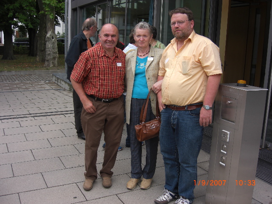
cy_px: 102
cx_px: 136
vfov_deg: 37.7
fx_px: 299
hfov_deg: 49.0
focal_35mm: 38
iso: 80
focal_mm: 7.9
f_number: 2.8
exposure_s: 1/320
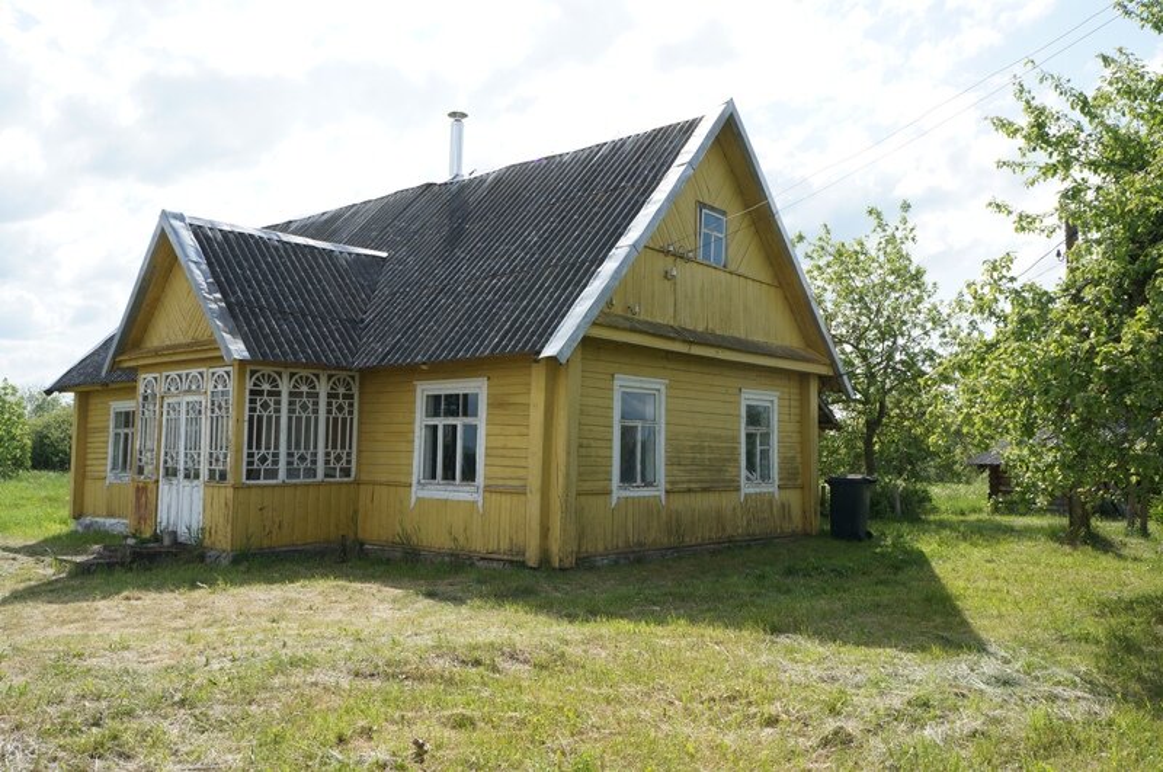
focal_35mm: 30
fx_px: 968
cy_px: 386
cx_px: 582
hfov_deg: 62.0
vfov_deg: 43.5
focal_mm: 20
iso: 100
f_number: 9
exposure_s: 1/160
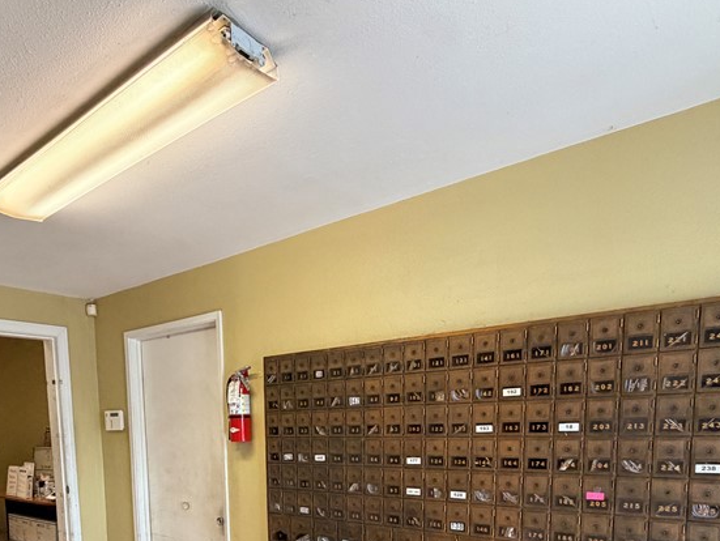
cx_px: 277
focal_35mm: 26
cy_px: 485
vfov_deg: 47.8
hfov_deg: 66.4
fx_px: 541
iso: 320
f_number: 2.2
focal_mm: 2.22
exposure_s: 1/120
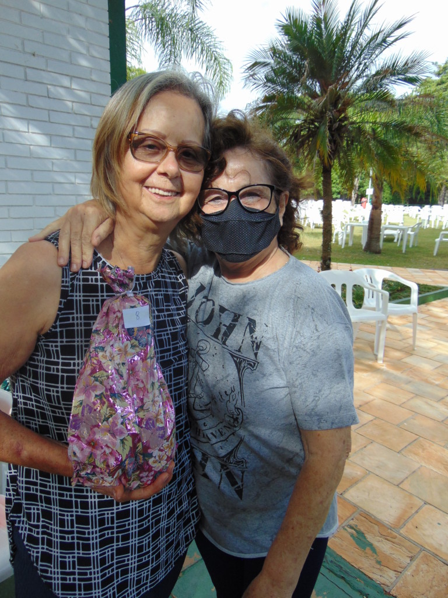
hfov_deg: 54.9
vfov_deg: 69.4
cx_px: 224
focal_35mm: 25
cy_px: 299
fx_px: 431
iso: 80
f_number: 3
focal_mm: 4.5
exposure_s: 1/320
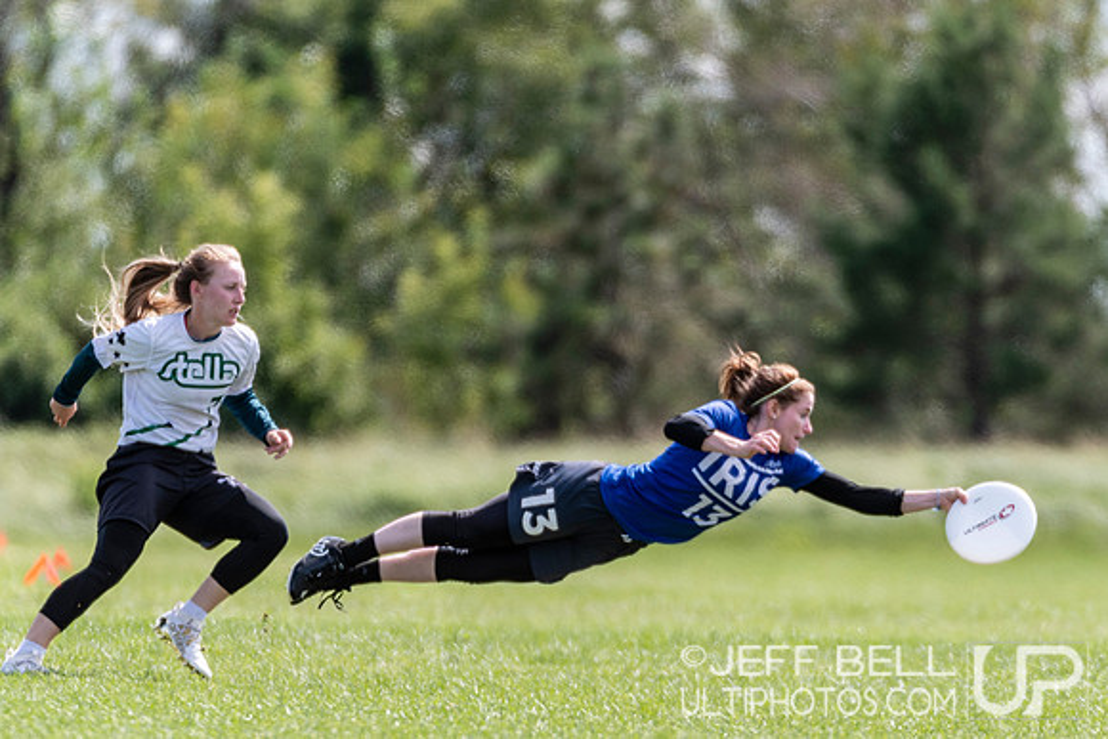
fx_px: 26161
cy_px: 462
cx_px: 668
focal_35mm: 850
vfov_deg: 1.6
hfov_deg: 2.4
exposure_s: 1/1250
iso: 200
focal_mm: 400
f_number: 4
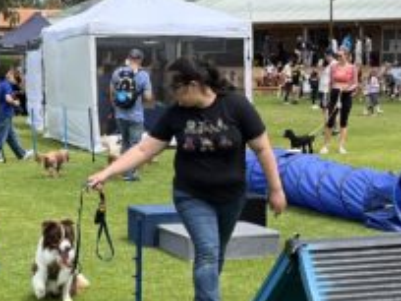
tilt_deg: -12.6
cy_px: 275
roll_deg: +0.1
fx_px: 1135
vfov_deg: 14.9
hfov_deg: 20.0
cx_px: 163
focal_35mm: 98
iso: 50
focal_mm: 5.1
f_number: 1.6
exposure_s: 1/2062
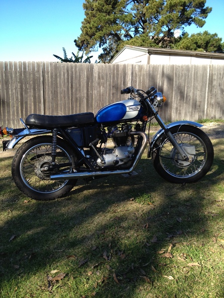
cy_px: 149
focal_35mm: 35
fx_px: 302
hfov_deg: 40.7
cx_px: 112
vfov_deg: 52.6
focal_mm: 4.28
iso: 64
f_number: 2.4
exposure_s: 1/546
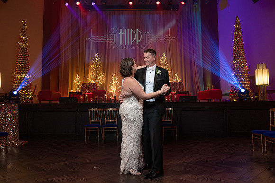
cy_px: 90
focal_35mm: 29
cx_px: 134
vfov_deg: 44.4
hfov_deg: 62.9
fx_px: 225
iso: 2000
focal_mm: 28
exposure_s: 1/100
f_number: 4
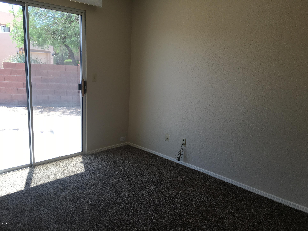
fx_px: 258
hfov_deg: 61.7
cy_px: 116
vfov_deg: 48.2
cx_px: 154
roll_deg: -3.2
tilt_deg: -11.8
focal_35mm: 29
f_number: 2.2
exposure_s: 1/140
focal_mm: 4.15
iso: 25
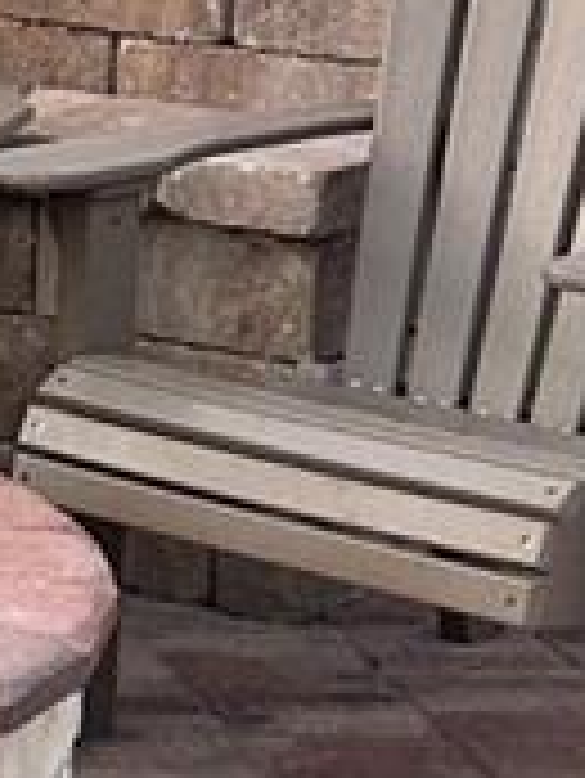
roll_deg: -0.8
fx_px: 4051
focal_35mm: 180
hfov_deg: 7.6
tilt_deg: -10.0
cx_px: -950
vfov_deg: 10.9
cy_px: 63
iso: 50
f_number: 1.5
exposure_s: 1/1344
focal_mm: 5.7
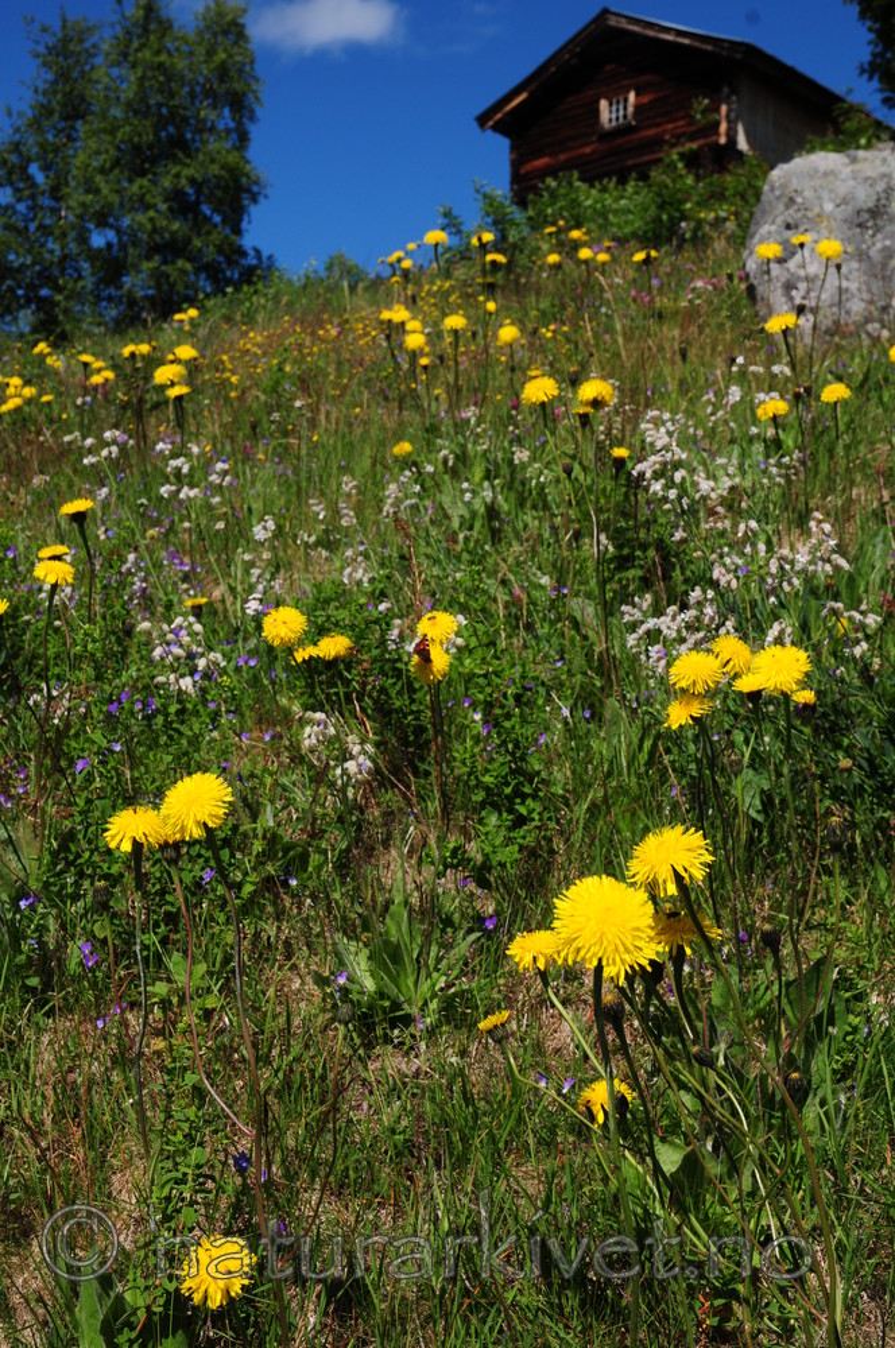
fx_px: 1907
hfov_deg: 26.4
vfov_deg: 38.9
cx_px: 448
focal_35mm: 51
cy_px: 674
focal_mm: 34
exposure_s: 1/500
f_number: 10
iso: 200
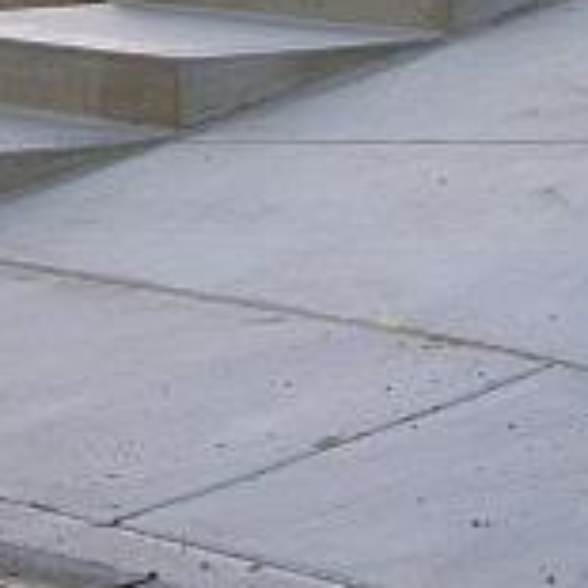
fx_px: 4362
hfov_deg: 7.7
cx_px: 387
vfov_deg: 7.6
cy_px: -110
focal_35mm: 227
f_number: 3.2
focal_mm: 15.7
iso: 50
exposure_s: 1/90.6
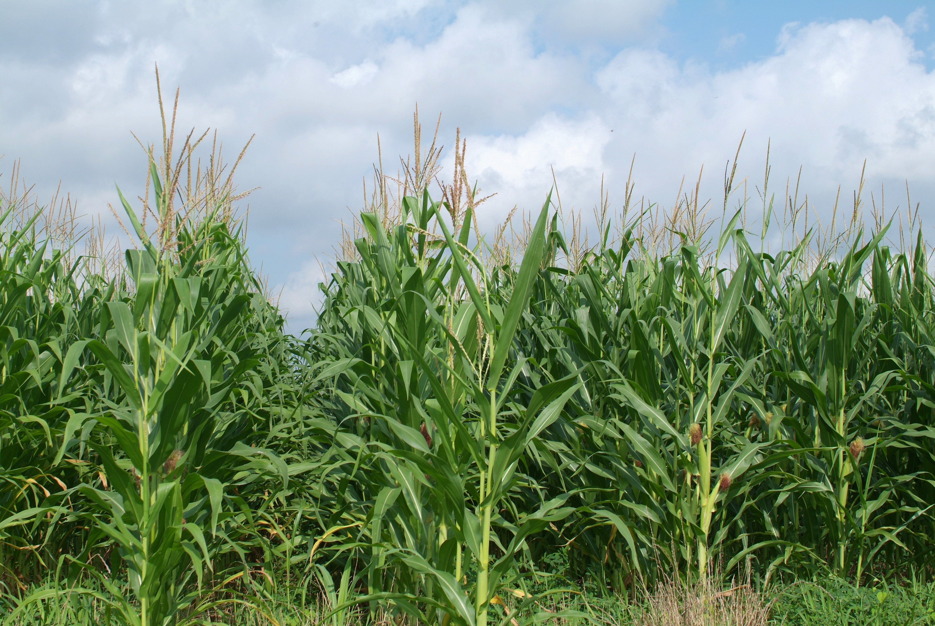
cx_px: 468
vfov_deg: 25.6
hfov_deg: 37.5
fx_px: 1378
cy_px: 313
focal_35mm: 53
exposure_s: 1/180
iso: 100
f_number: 6.7
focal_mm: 35
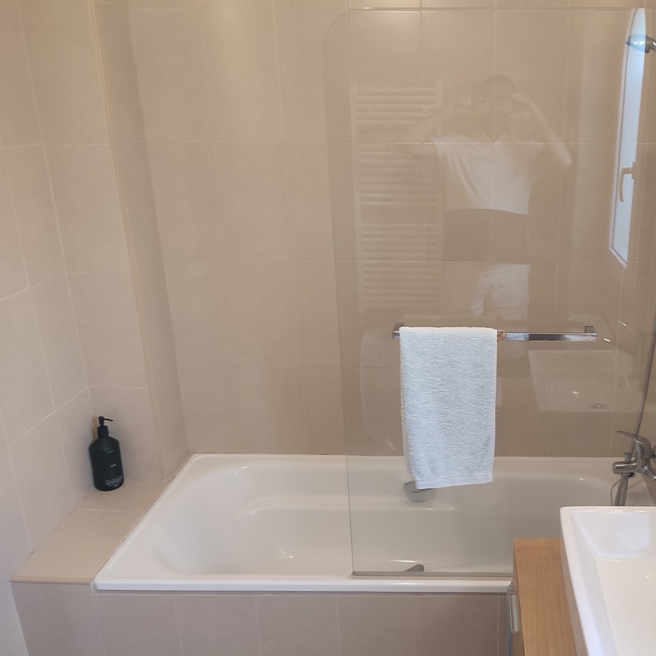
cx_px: 472
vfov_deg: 51.1
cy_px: 326
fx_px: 686
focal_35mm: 32
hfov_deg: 49.5
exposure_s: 1/33
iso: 841
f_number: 1.9
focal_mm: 6.04
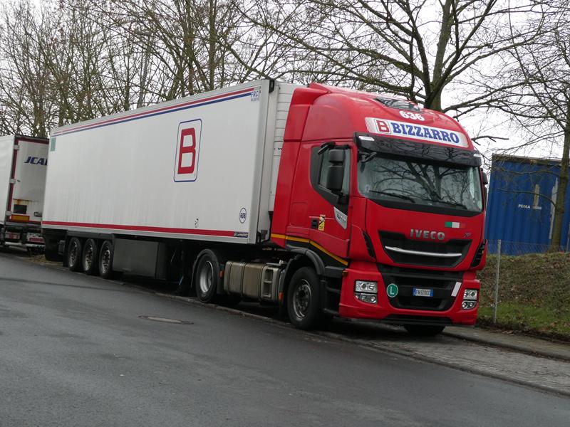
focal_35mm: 57
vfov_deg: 25.7
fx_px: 939
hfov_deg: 33.8
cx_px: 285
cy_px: 214
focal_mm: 10.3
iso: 250
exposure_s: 1/80
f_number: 4.2
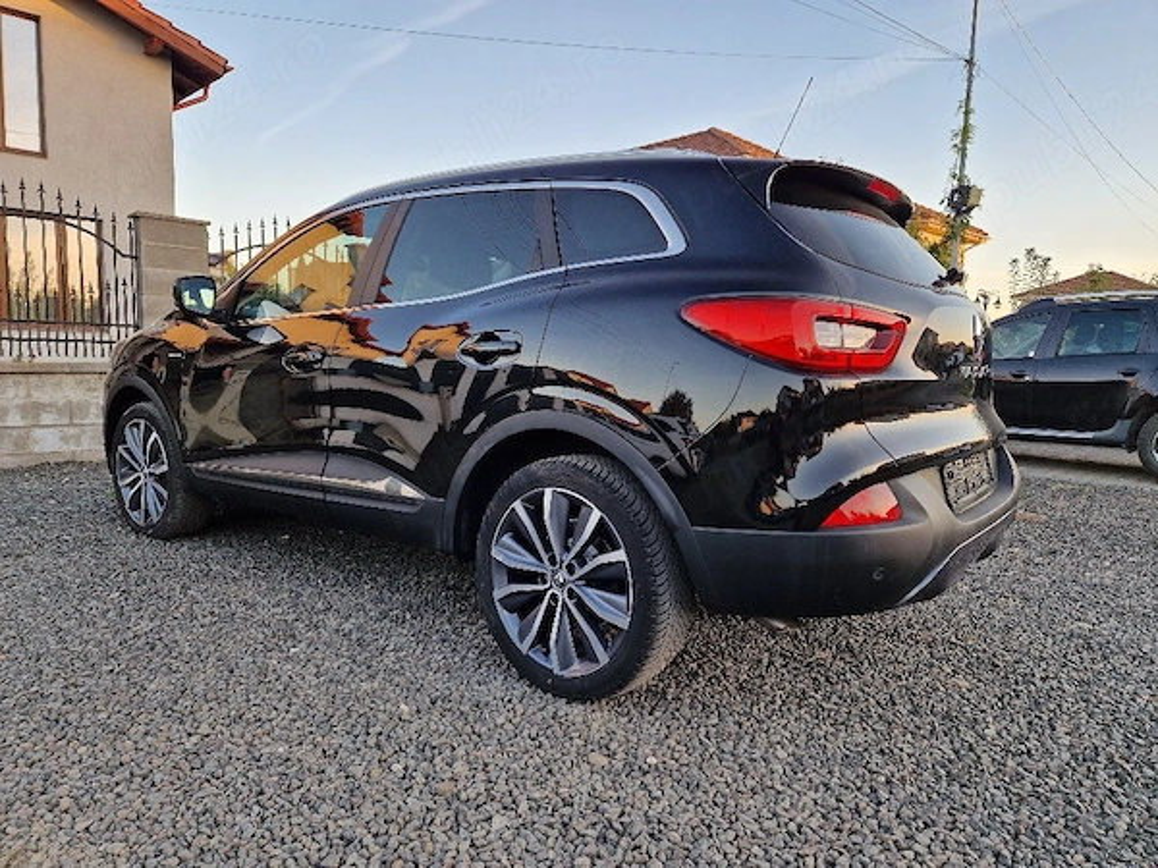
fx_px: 769
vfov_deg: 58.9
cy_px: 434
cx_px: 579
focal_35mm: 23
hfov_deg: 73.9
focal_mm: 5.4
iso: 50
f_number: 1.8
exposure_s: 1/182
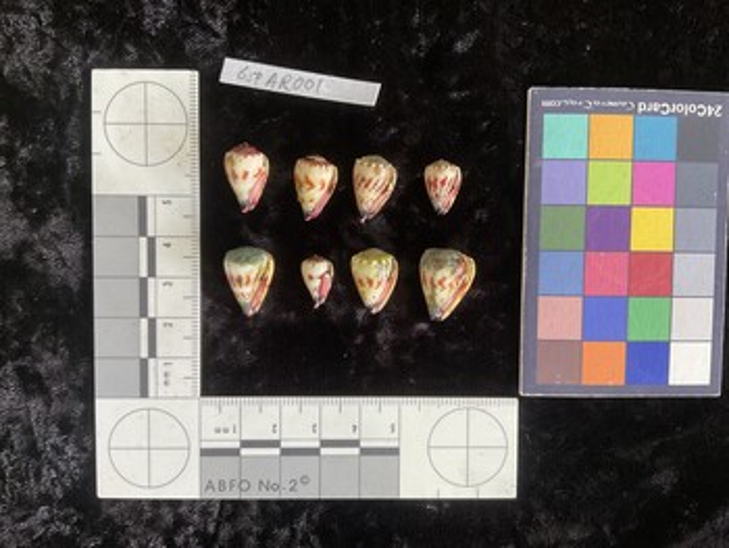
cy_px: 274
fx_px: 611
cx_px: 364
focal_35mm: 29
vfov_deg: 48.3
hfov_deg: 61.6
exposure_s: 1/60
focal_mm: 3
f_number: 1.8
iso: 125
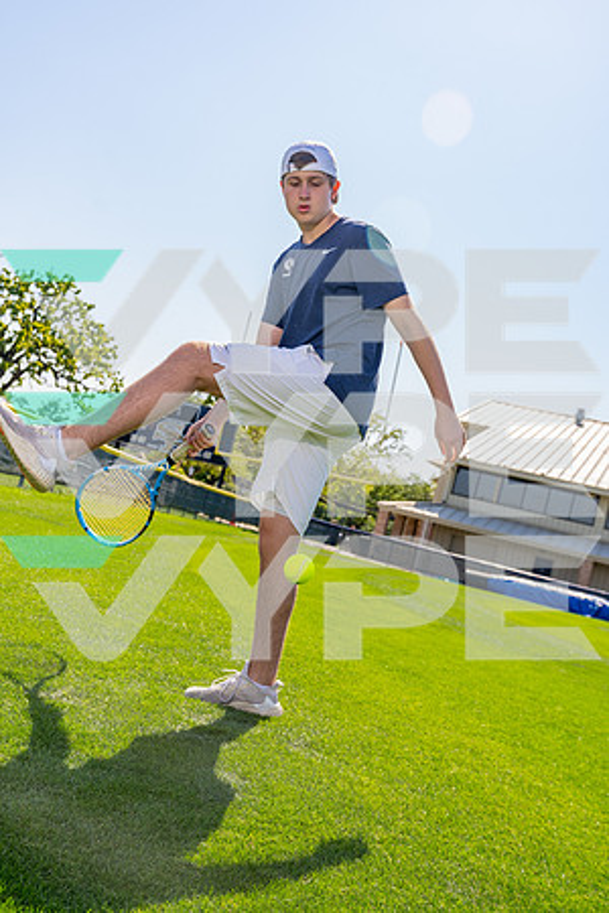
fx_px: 939
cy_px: 456
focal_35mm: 37
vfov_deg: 51.9
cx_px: 304
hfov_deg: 35.9
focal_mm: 37
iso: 250
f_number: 5.6
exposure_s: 1/640
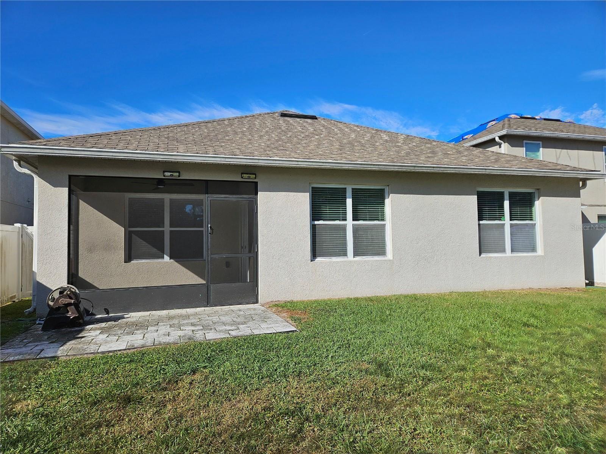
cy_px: 227
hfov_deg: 73.9
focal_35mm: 23
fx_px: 403
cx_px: 303
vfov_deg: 58.9
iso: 25
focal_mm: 5.4
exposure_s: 1/2500
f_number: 1.8
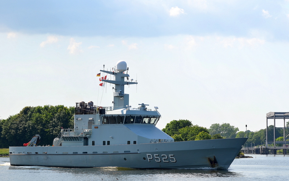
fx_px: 945
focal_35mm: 120
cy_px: 88
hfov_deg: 17.4
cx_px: 145
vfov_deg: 10.9
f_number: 9
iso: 100
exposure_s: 1/320
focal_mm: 78
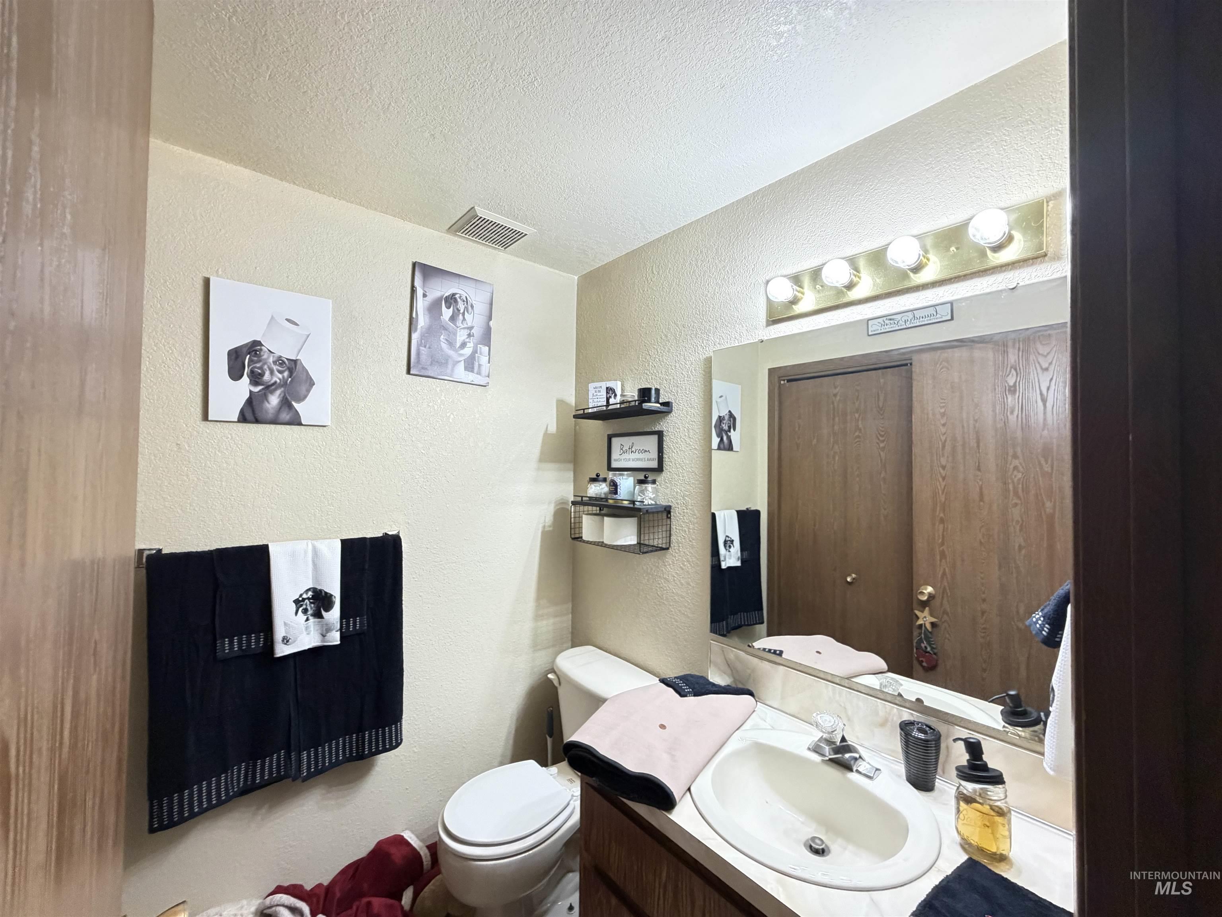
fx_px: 494
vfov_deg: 85.7
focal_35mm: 14
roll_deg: -0.9
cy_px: 458
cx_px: 611
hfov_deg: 102.1
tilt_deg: +1.6
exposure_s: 1/60
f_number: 2.2
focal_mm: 2.22
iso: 640
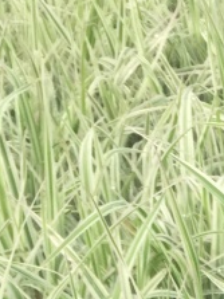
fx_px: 1200
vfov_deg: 12.7
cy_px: 565
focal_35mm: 139
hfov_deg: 10.5
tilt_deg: -45.3
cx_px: 254
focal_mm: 4.15
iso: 32
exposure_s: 1/1647
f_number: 2.2
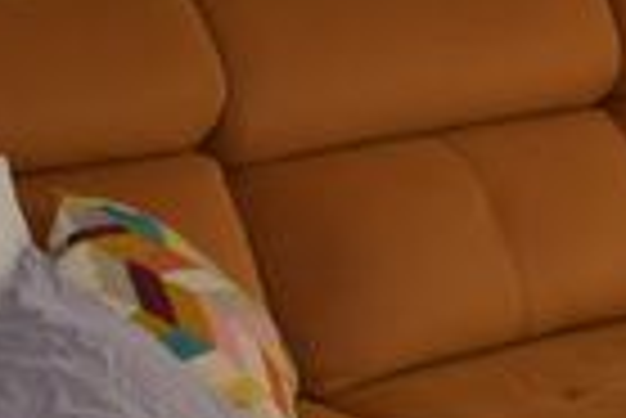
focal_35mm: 149
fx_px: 2596
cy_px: 90
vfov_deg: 9.2
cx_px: 667
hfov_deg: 13.5
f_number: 5.6
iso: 220
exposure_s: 1/125
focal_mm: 23
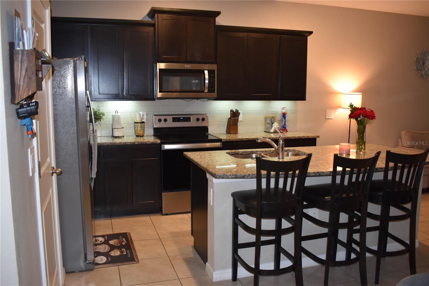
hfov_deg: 59.5
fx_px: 375
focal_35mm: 32
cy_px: 143
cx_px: 214
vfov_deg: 41.7
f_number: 3.8
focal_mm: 21
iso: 800
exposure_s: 1/60
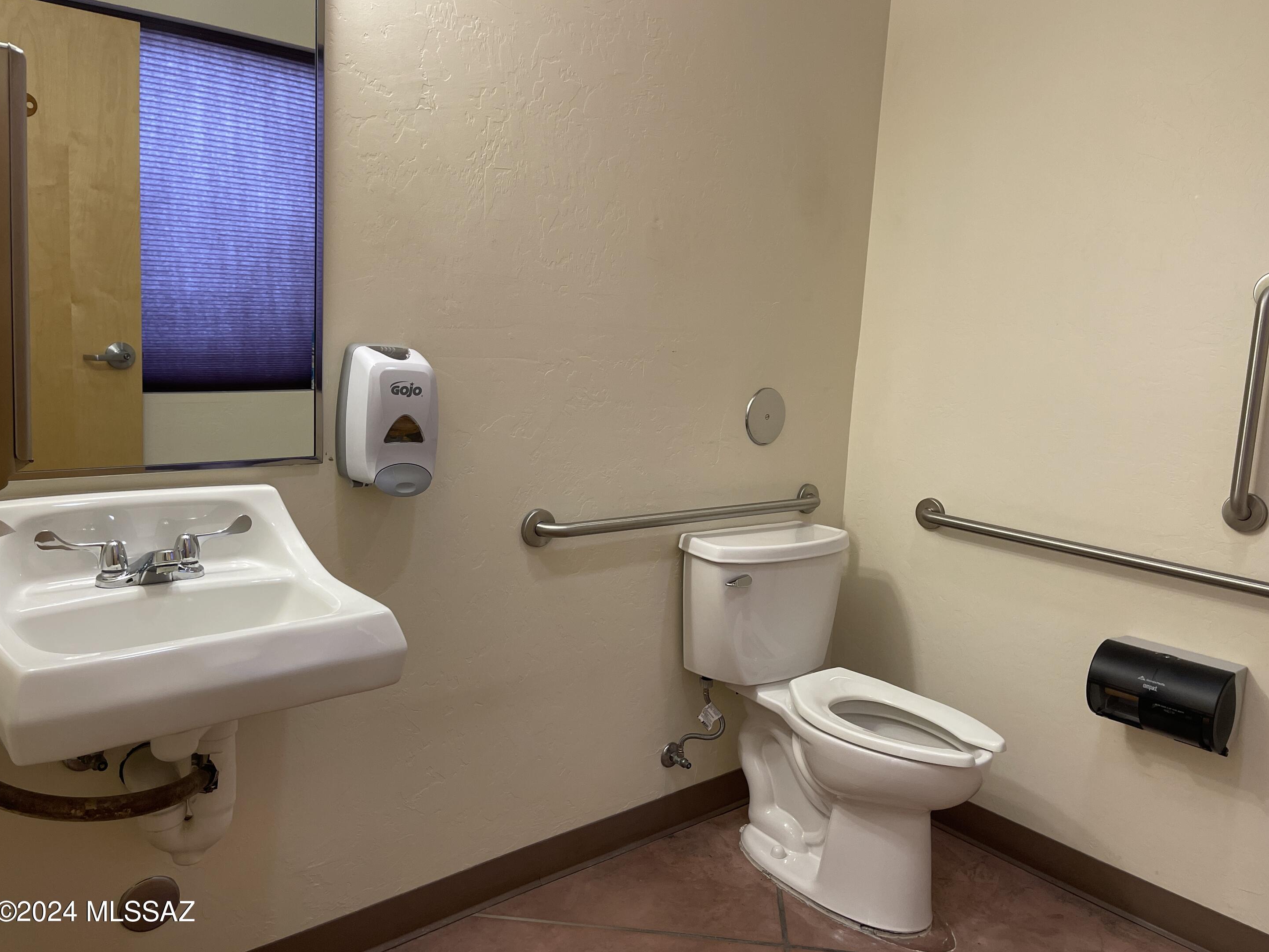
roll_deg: -3.3
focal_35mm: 27
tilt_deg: -8.9
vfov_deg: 51.4
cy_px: 463
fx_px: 990
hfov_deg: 65.3
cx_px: 652
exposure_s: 1/60
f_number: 1.6
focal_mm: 5.1
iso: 125
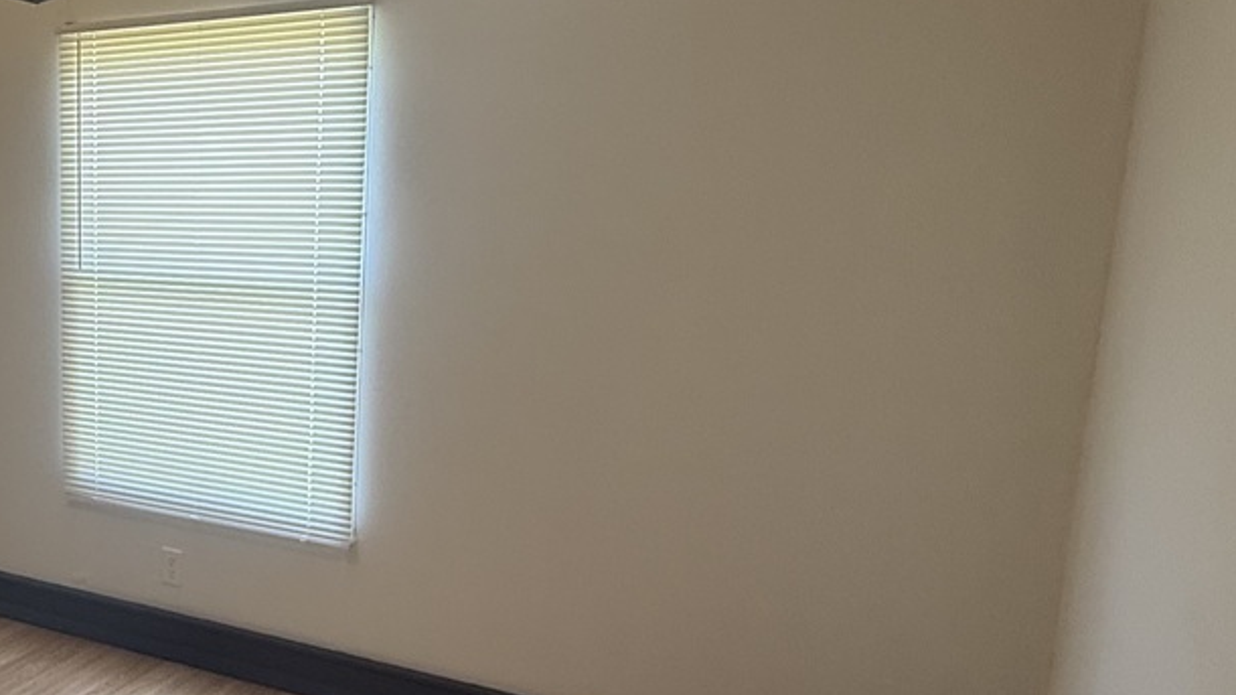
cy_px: 385
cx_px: 107
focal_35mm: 36
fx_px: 1180
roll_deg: +1.1
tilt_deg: -9.1
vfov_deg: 32.8
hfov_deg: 48.9
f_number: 2.2
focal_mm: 2.22
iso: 125
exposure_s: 1/120
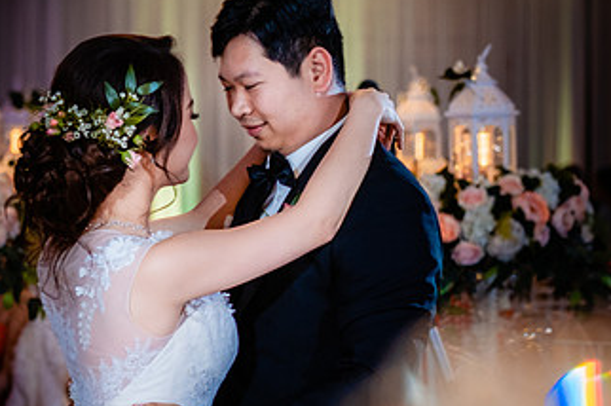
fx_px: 3187
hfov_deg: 10.9
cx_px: 251
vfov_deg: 7.3
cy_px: 222
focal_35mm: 188
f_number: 2.5
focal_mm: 56
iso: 640
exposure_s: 1/200
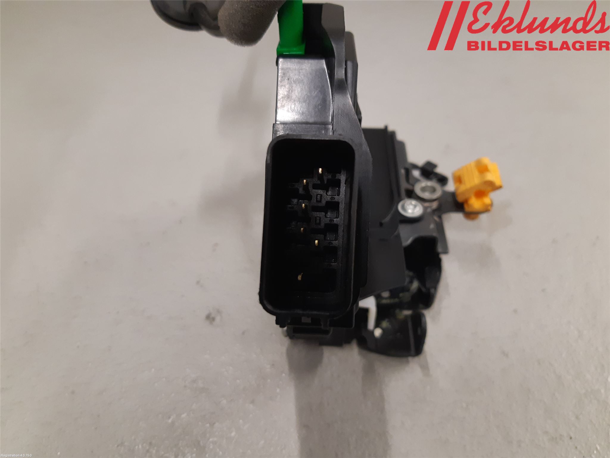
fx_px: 458
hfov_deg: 67.3
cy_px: 229
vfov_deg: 53.1
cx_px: 305
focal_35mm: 26
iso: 200
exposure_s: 1/50
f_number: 1.7
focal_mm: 3.93
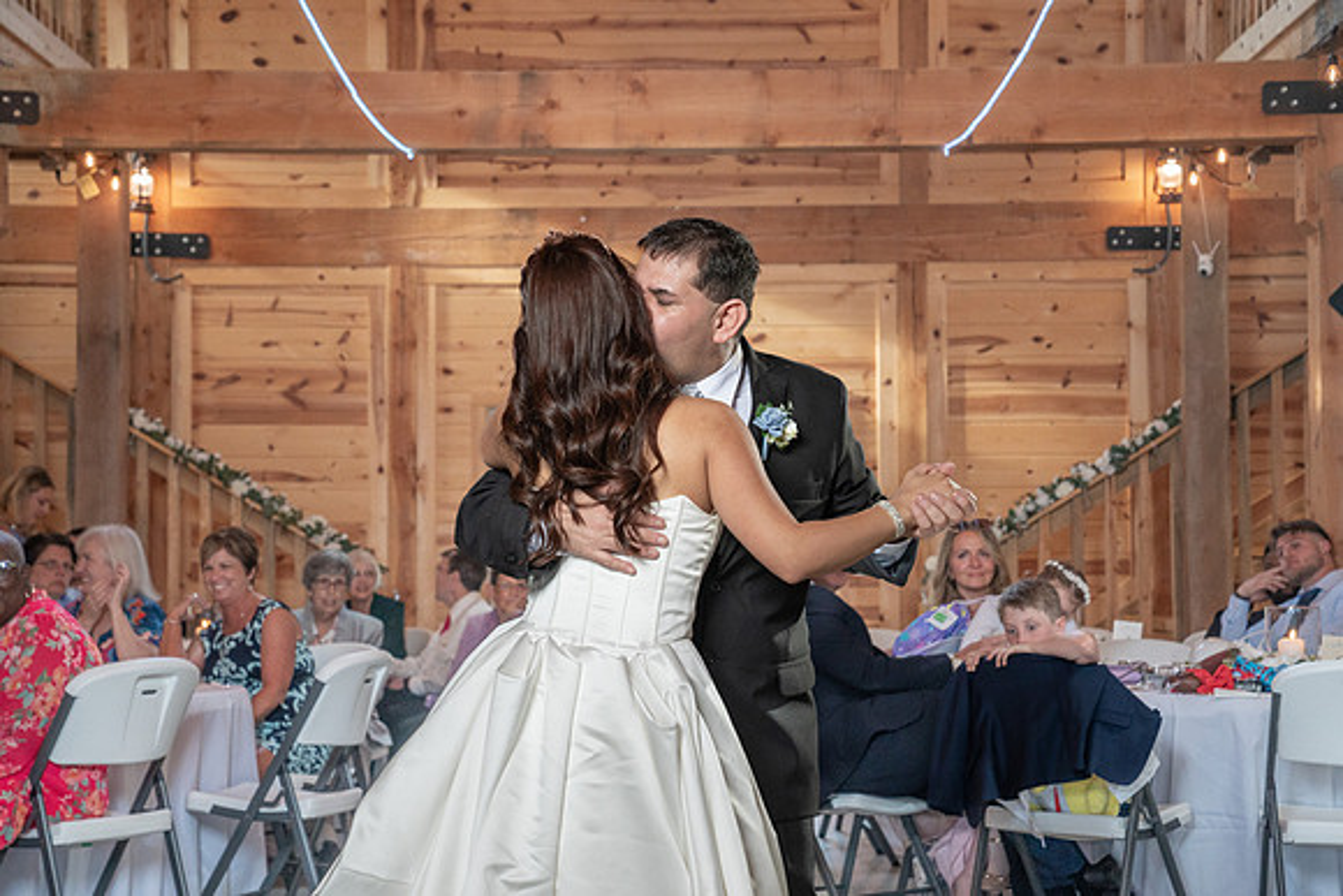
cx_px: 672
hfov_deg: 28.5
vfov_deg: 19.2
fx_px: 2647
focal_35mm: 71
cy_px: 448
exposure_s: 1/200
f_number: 5.6
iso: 2000
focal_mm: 70
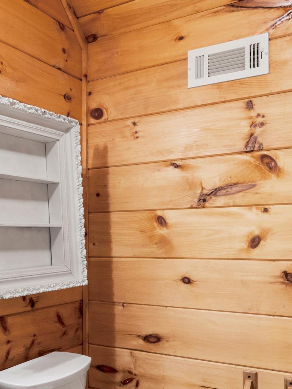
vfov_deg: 44.5
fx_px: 472
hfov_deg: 33.7
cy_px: 237
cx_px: 73
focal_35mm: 42
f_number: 9
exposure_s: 1.6
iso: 250
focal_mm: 12
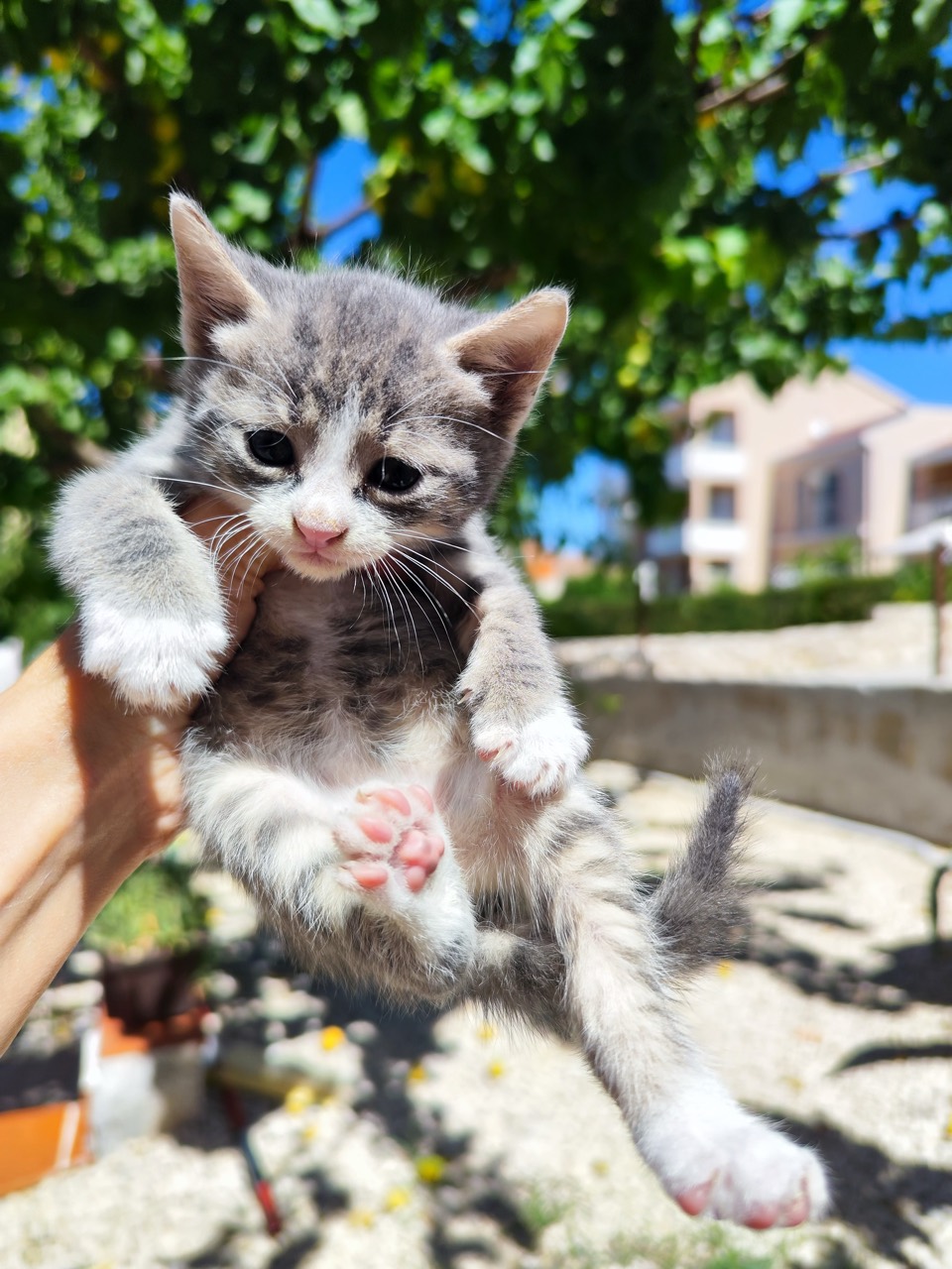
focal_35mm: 23
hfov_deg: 58.9
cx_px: 476
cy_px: 634
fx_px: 843
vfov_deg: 73.9
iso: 50
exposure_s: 1/833
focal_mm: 7.01
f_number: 1.69
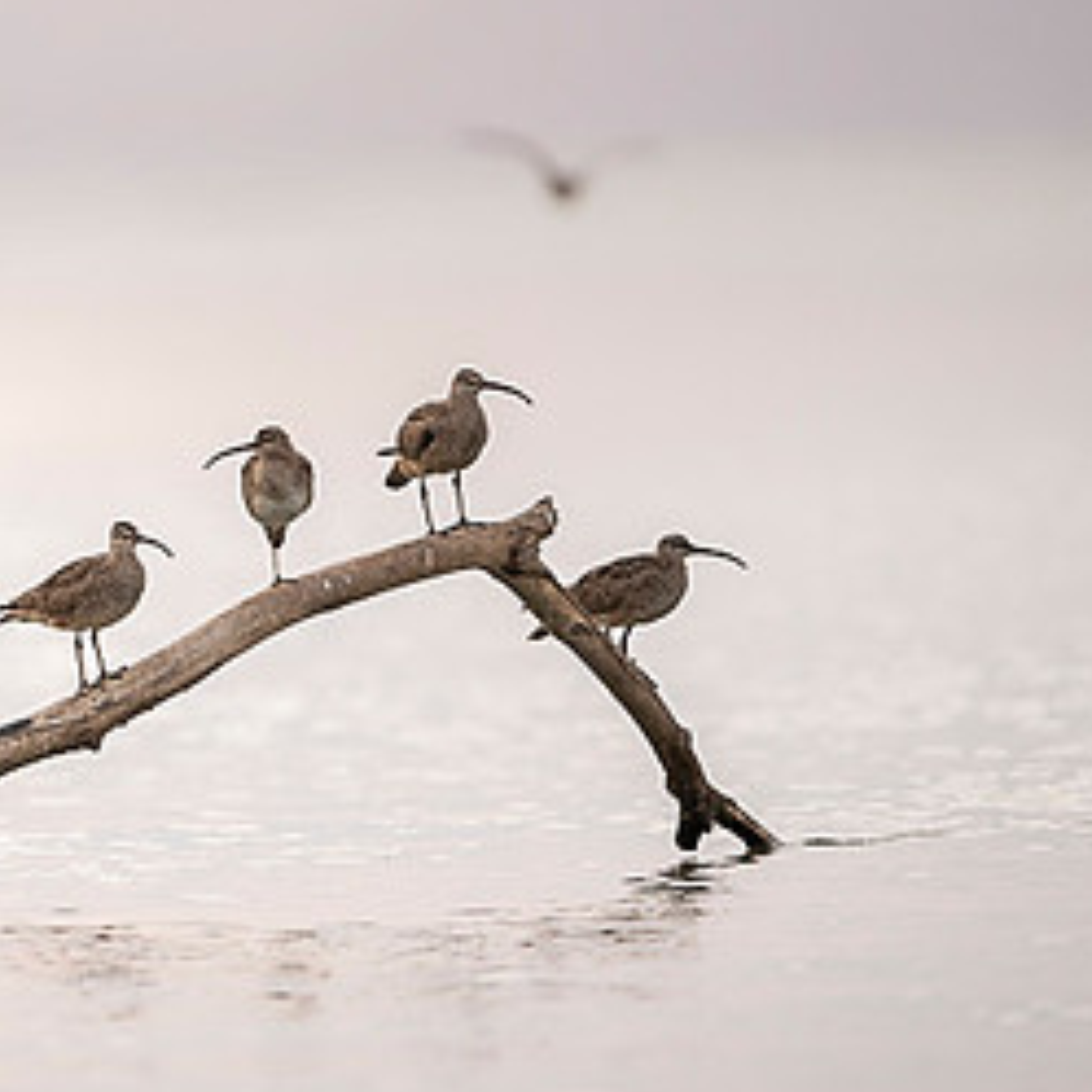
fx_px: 36904
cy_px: 477
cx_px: -43
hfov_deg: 1.7
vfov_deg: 1.7
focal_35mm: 1034
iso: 800
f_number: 4
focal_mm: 500
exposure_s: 1/400
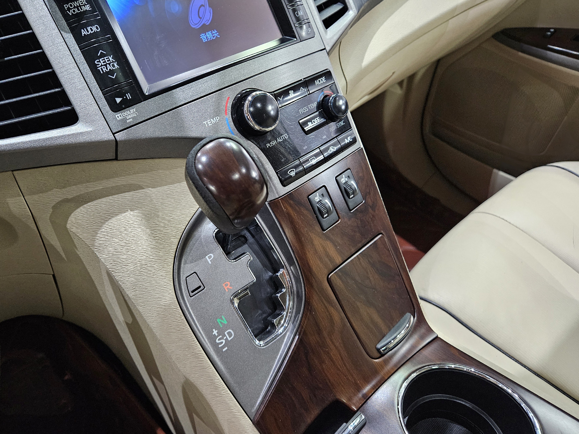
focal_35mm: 23
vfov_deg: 58.9
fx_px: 385
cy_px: 217
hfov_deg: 73.9
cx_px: 290
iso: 500
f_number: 1.8
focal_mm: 5.4
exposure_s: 1/33.4
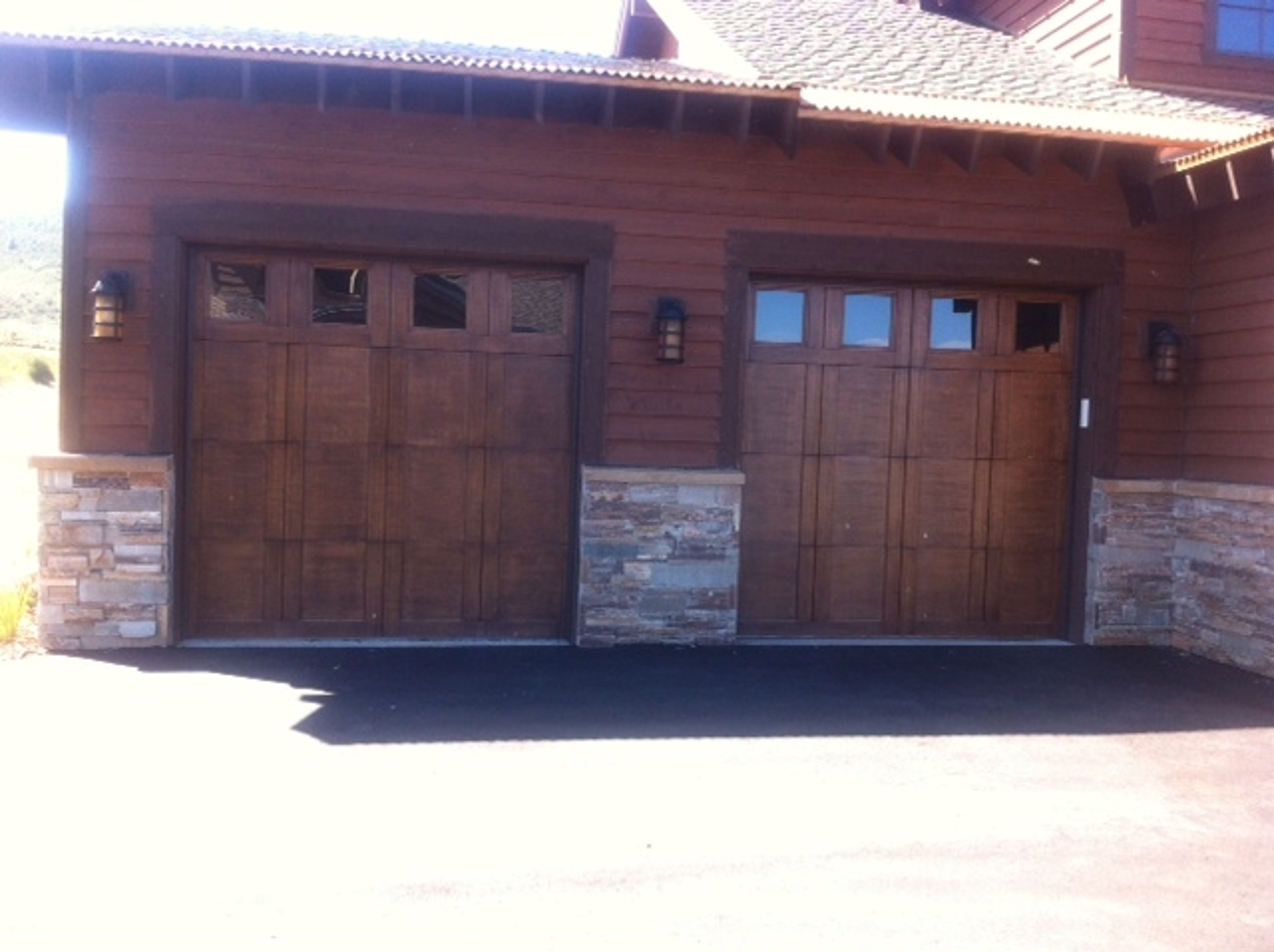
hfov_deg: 52.7
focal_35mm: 35
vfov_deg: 40.6
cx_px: 637
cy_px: 476
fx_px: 1286
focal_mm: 3.85
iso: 80
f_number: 2.8
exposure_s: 1/139
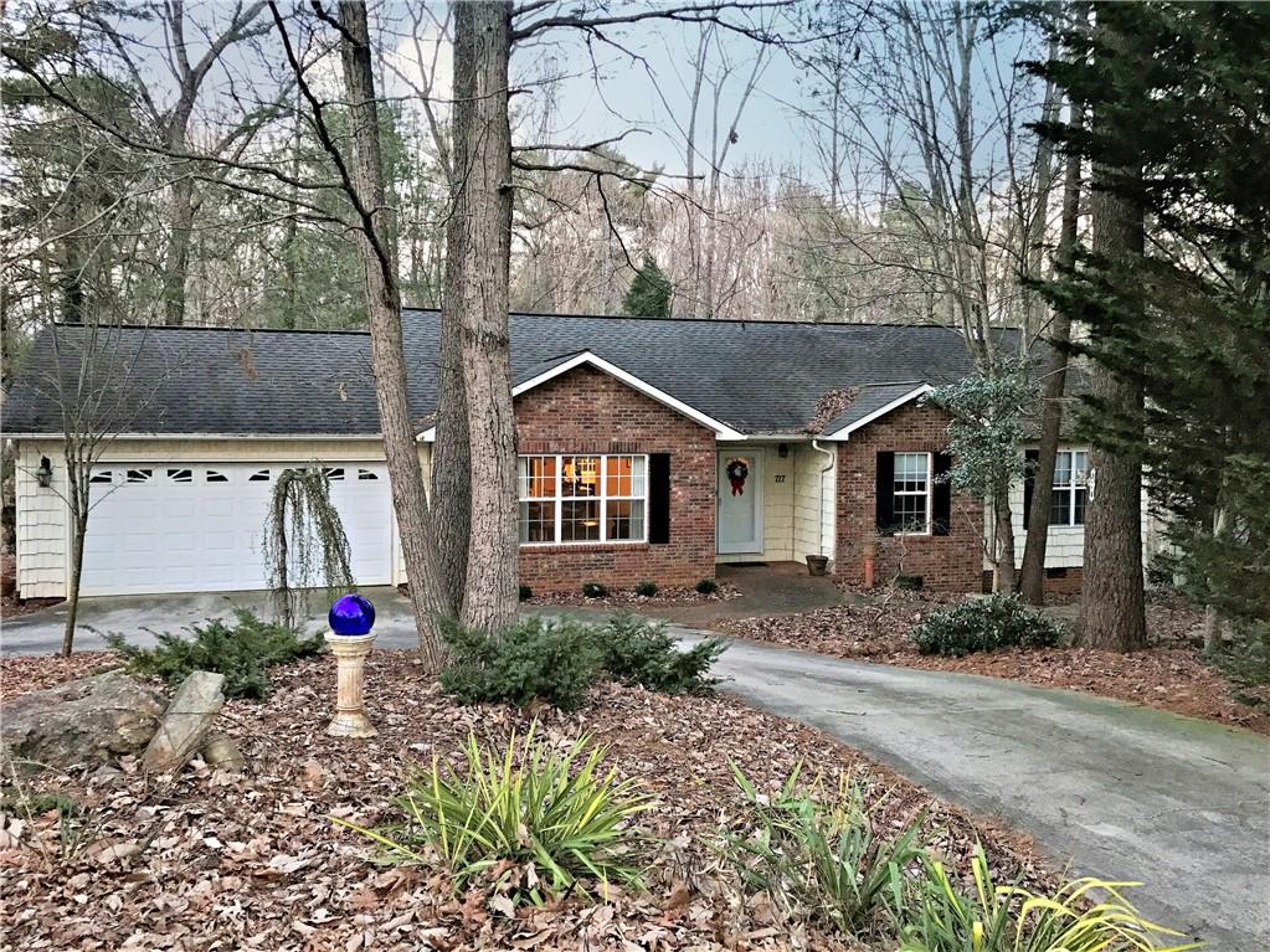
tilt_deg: -2.5
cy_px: 476
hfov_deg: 63.4
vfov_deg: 49.7
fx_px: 1027
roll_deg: +0.2
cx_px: 635
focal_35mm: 28
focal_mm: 3.99
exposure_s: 1/30
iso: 64
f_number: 1.8
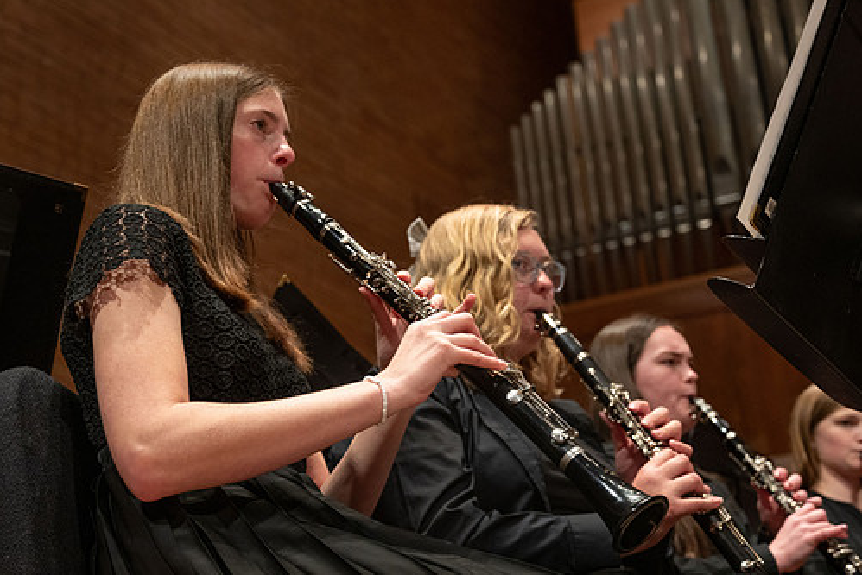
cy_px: 315
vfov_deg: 23.8
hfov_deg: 35.0
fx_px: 1365
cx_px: 444
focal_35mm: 57
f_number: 4
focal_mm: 49
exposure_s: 1/250
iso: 2000
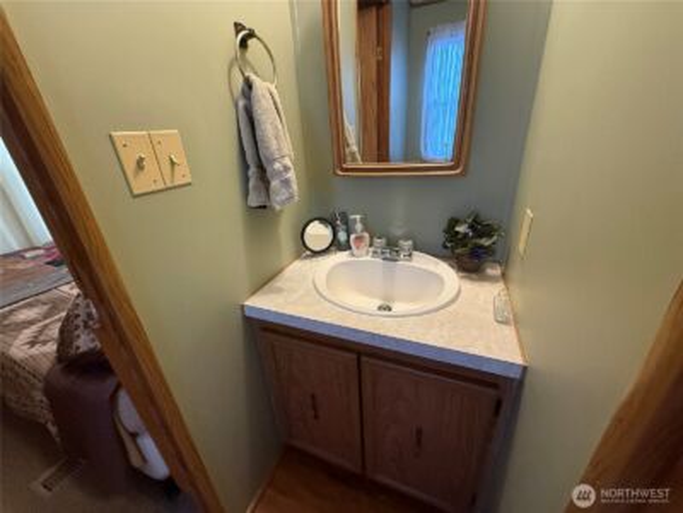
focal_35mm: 14
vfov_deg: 85.7
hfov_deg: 102.1
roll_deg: +3.8
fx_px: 276
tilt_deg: -24.0
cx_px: 342
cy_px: 256
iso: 500
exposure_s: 1/60
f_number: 2.2
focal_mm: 2.22
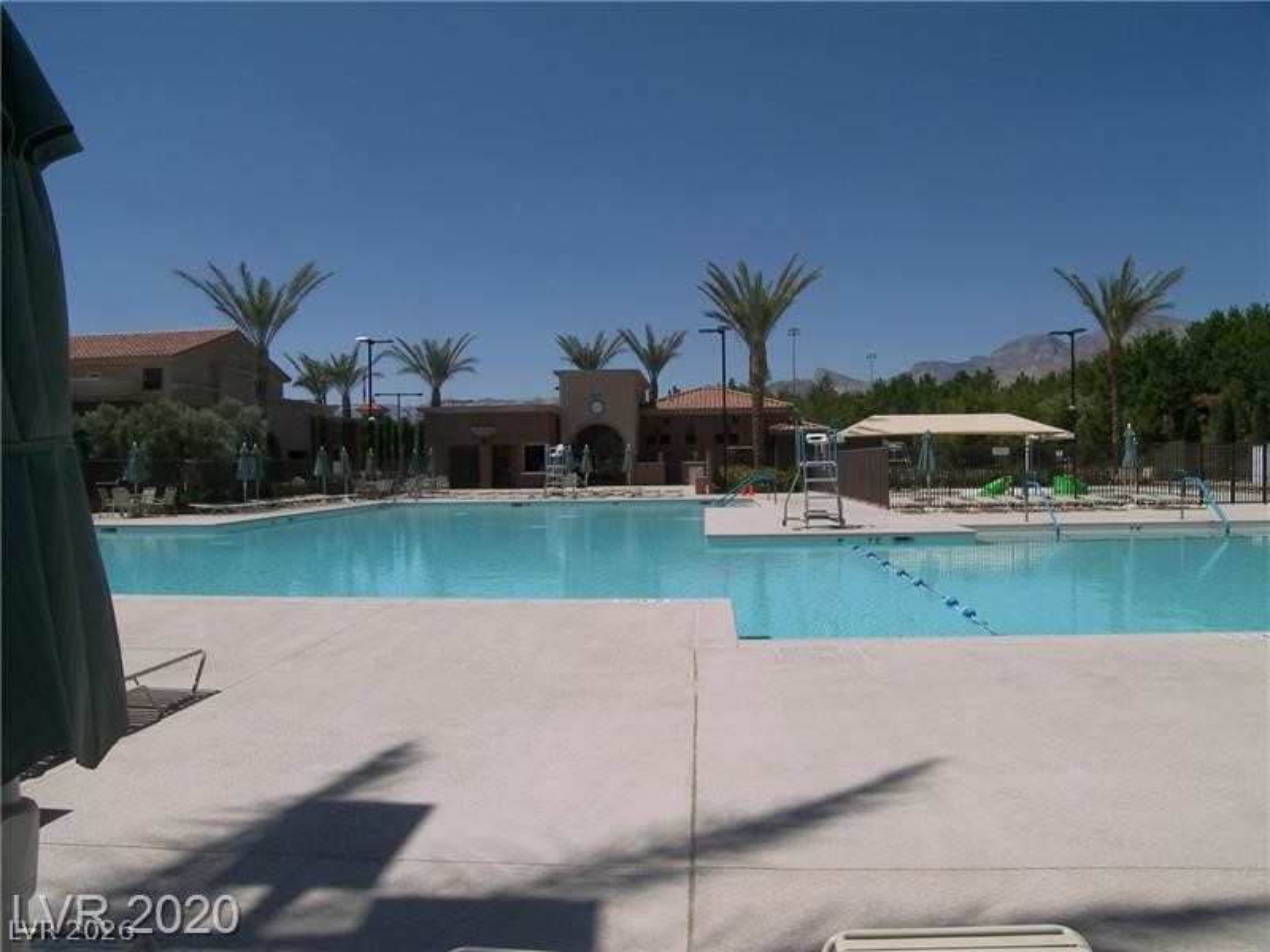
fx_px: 881
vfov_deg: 56.8
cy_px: 476
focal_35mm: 24
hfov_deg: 71.6
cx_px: 635
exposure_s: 1/320
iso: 50
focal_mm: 5
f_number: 8
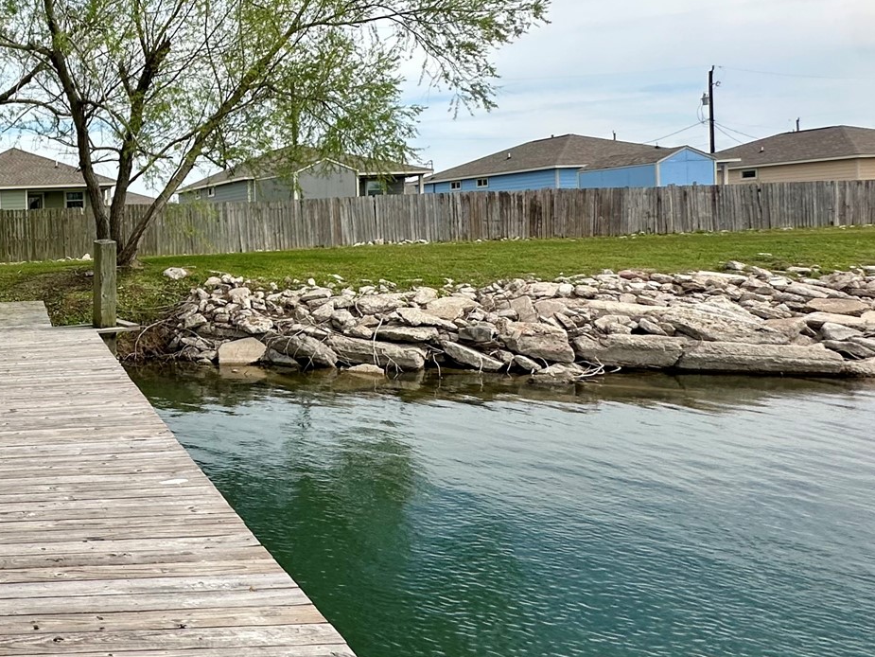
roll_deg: +1.5
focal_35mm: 31
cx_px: -23
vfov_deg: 45.1
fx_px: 784
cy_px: 253
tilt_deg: +0.5
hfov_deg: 47.2
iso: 50
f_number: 2.2
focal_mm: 2.22
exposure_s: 1/1770
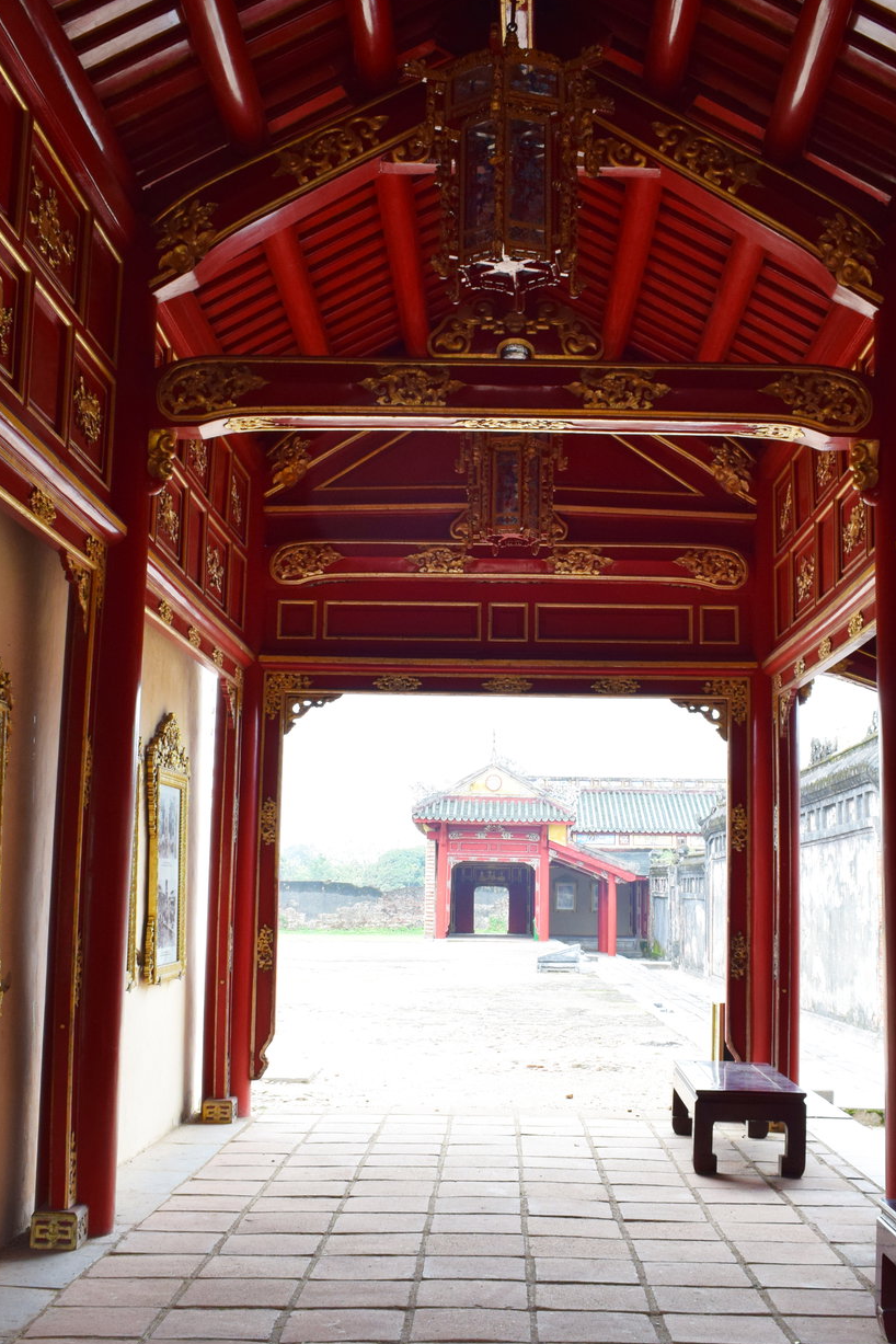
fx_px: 1643
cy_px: 698
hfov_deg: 30.5
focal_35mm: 44
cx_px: 476
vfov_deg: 44.5
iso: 400
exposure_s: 1/80
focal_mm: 20
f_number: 8
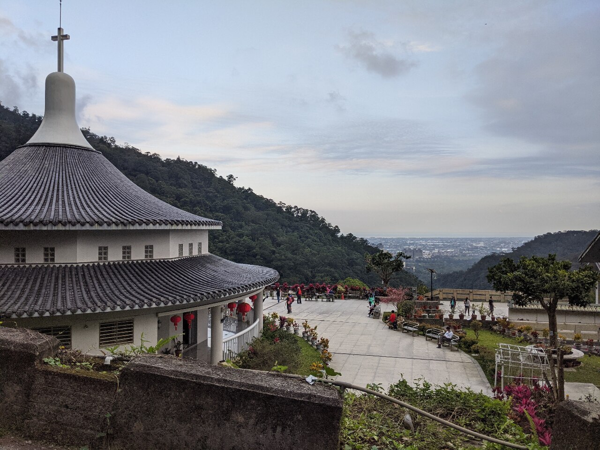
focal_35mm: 27
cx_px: 300
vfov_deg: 51.4
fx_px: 468
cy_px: 225
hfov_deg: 65.3
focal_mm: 4.44
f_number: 1.8
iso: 66
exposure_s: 1/734
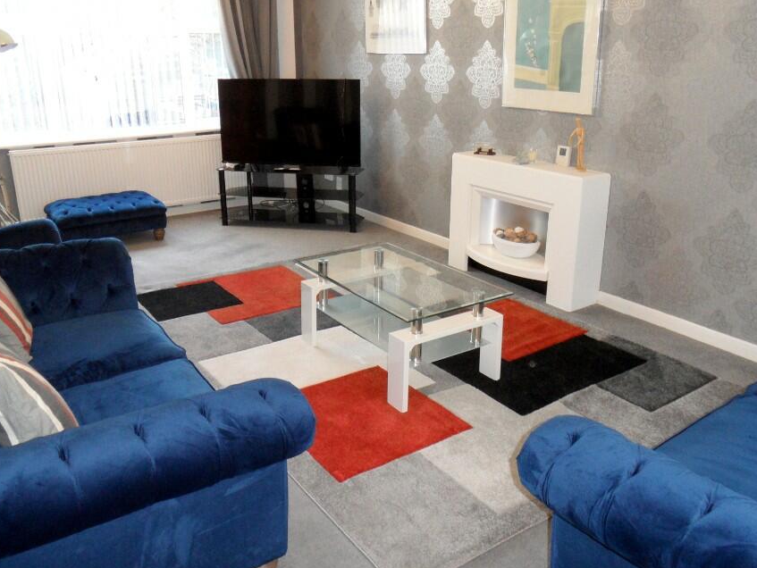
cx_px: 387
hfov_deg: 61.6
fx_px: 634
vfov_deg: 48.2
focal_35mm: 29
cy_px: 256
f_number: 3.2
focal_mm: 3.9
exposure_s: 1/30
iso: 240
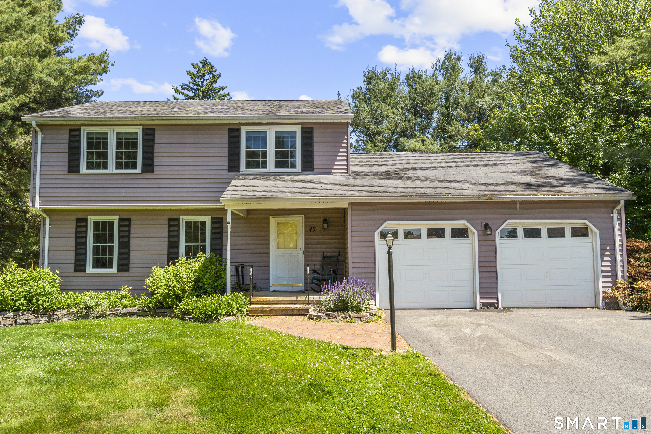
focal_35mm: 27
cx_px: 326
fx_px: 488
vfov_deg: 47.9
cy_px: 217
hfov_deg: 67.4
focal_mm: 27
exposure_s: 1/60
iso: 250
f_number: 9
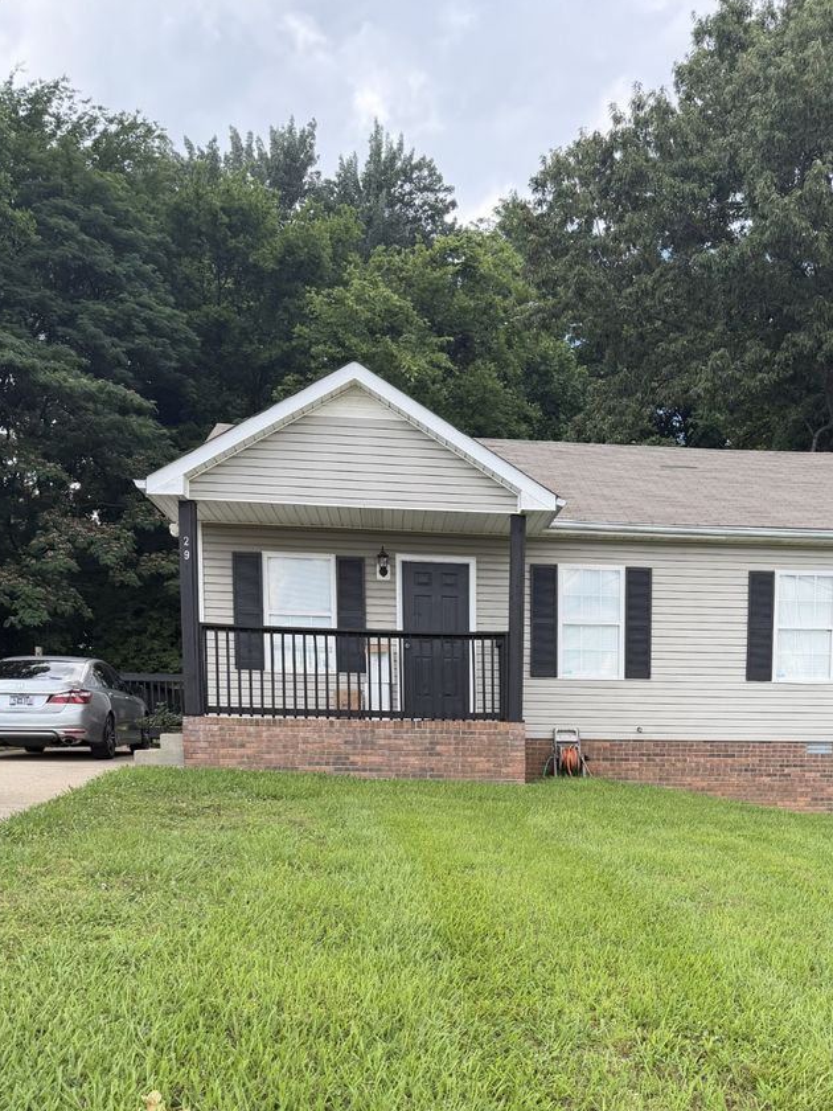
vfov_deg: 45.7
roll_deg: -1.1
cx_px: 602
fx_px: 1251
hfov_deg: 36.2
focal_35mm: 39
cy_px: 874
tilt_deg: -5.4
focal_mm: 6.76
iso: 100
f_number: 1.78
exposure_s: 1/1437
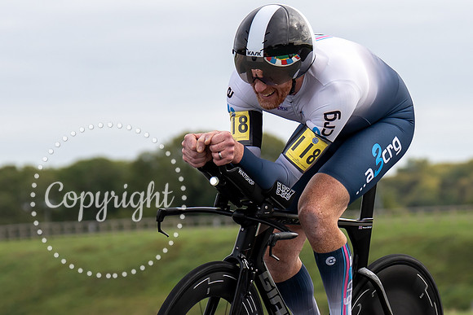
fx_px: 4244
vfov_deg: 4.3
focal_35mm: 323
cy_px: 243
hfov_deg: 6.4
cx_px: 214
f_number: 3.5
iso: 125
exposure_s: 1/1000
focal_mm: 96
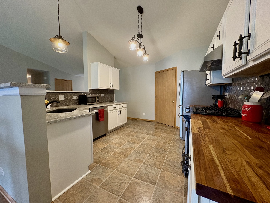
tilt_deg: -4.1
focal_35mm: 14
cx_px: 135
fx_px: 109
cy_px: 102
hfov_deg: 102.1
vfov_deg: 85.7
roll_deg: +0.1
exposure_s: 1/60
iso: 320
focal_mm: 2.22
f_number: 2.2
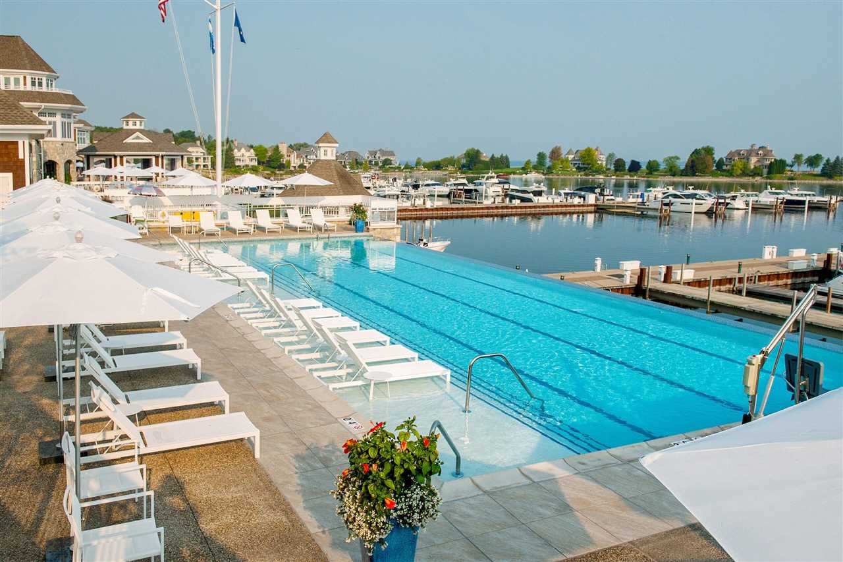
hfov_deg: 63.7
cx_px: 422
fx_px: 679
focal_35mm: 29
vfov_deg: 45.0
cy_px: 281
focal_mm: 29
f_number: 7.1
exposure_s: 1/2500
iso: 500
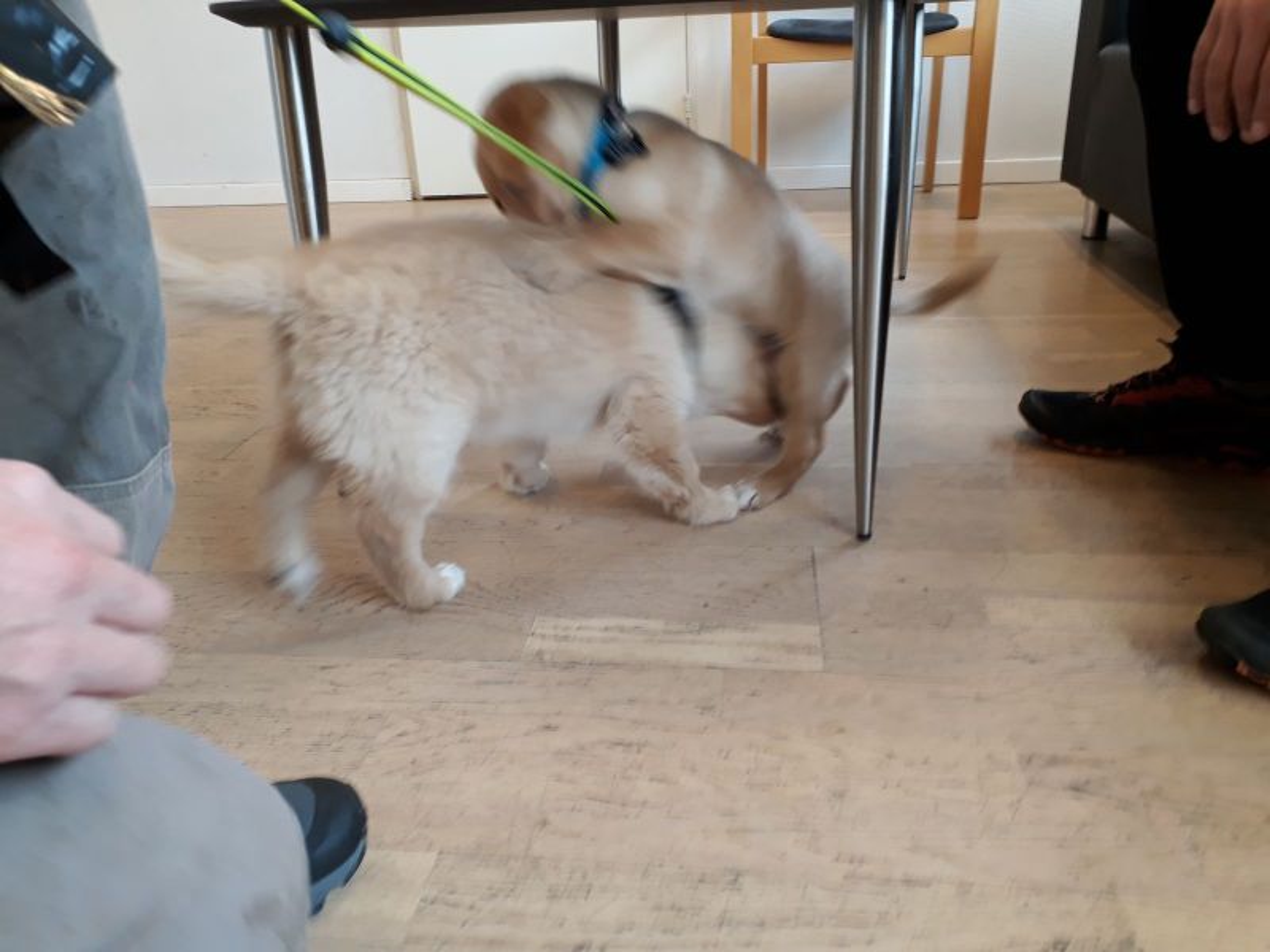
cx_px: 635
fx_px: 991
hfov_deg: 65.3
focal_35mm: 27
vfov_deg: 51.4
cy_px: 476
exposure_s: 1/33
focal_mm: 3.6
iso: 40
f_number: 1.9
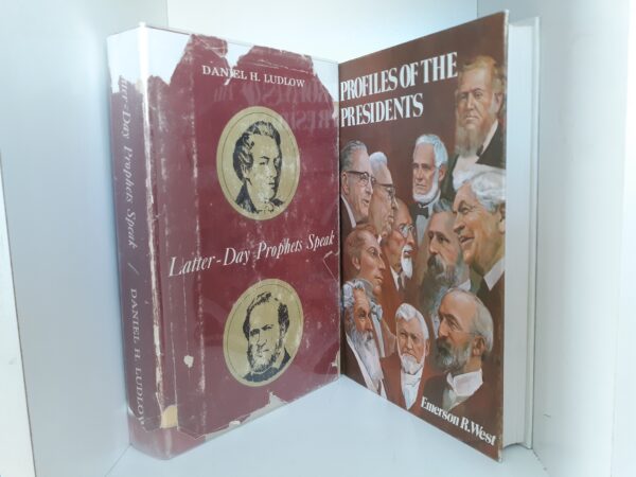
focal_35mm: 28
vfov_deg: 49.7
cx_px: 318
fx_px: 514
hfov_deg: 63.4
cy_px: 238
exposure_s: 1/40
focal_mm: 3.7
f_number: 1.7
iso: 80
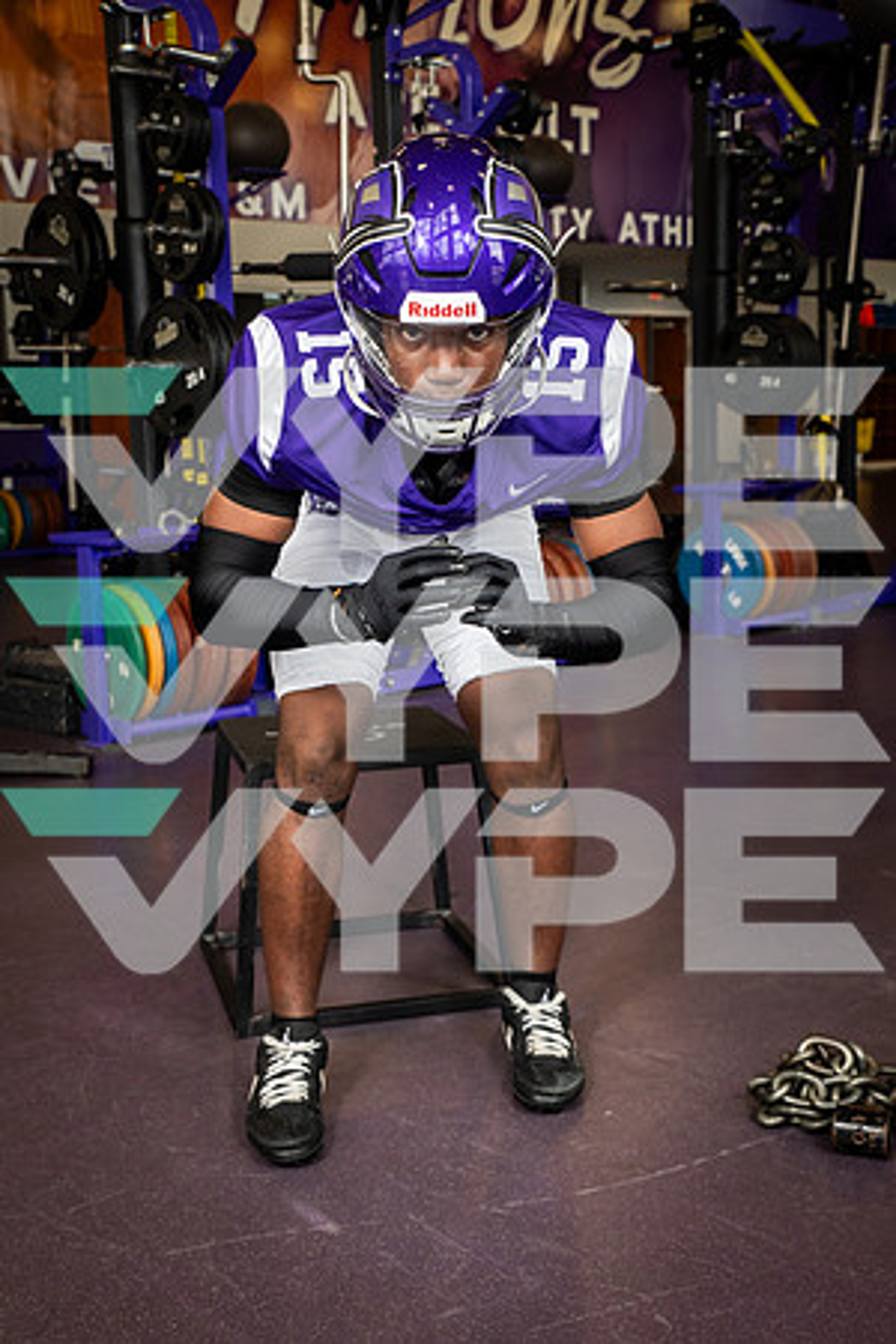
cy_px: 672
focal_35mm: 46
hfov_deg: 29.2
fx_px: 1717
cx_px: 448
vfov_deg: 42.7
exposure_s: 1/250
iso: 800
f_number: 7.1
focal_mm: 46
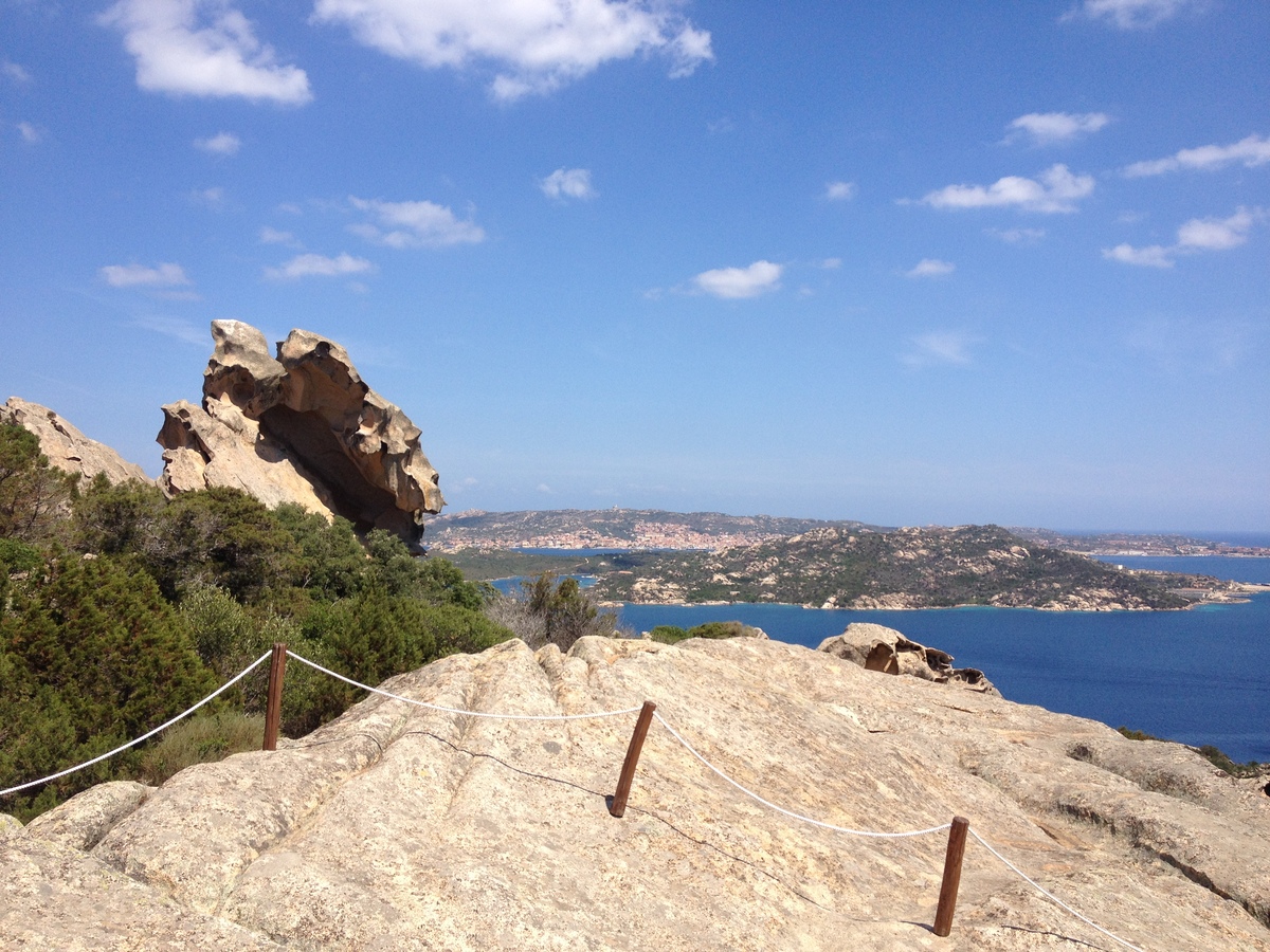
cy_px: 476
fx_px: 1284
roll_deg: -0.3
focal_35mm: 35
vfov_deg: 40.7
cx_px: 635
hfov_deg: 52.6
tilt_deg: +0.1
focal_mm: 4.28
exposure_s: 1/1972
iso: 50
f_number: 2.4
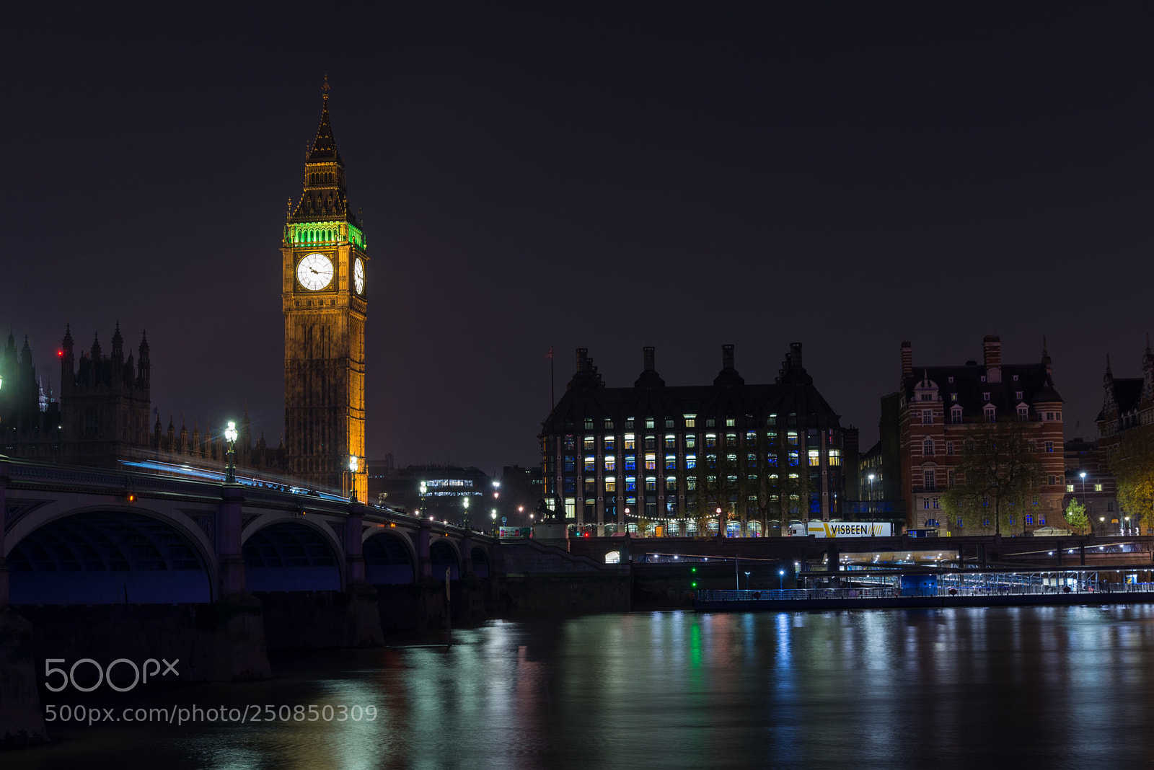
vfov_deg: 26.0
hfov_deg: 38.2
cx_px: 577
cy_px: 385
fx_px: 1667
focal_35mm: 52
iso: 100
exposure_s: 10
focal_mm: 52
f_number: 8
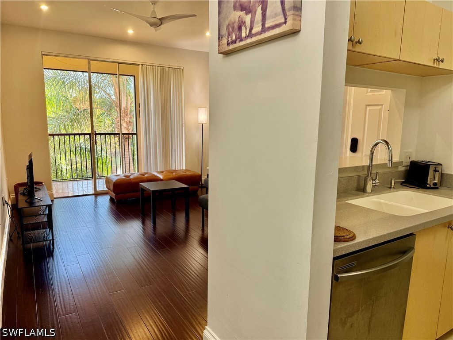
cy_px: 170
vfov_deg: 56.8
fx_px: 314
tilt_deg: -9.1
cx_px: 226
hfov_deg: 71.6
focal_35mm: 24
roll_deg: -1.1
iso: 160
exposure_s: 1/120
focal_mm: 6.76
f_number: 1.78
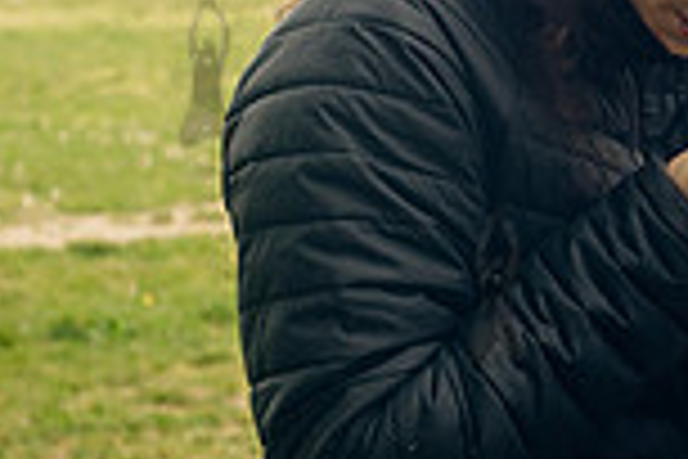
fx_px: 3096
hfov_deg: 12.3
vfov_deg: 8.5
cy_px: 194
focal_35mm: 162
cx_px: 911
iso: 250
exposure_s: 1/320
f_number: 4.5
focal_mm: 35
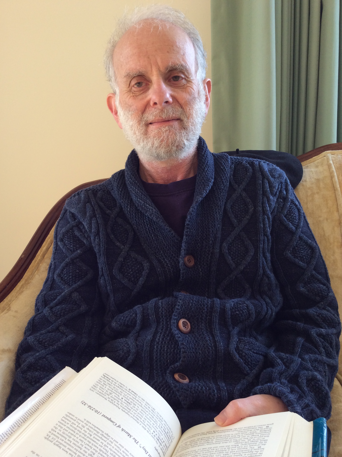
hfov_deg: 42.8
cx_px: 171
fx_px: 436
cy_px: 228
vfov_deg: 55.4
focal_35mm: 33
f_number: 2.4
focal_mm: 3.3
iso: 32
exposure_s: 1/40
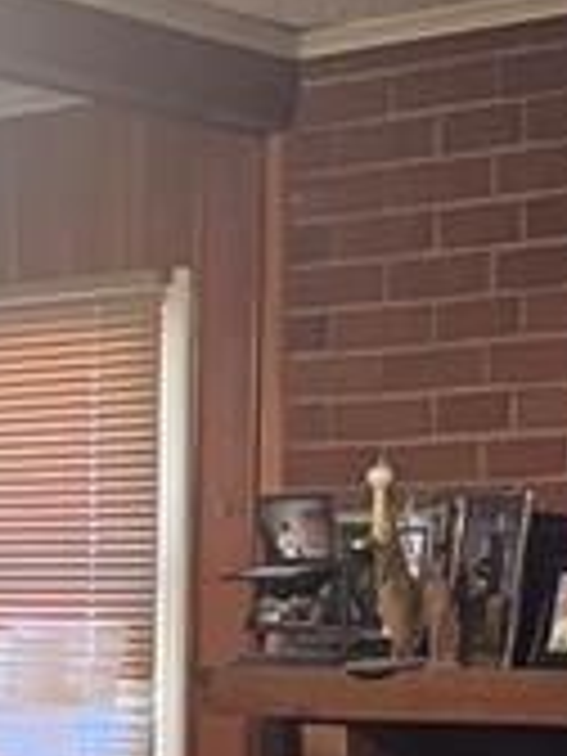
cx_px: 130
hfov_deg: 12.4
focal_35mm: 119
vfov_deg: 15.6
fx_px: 2599
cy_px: 1022
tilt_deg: -7.1
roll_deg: +0.6
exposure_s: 1/40
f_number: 1.6
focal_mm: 5.1
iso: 500
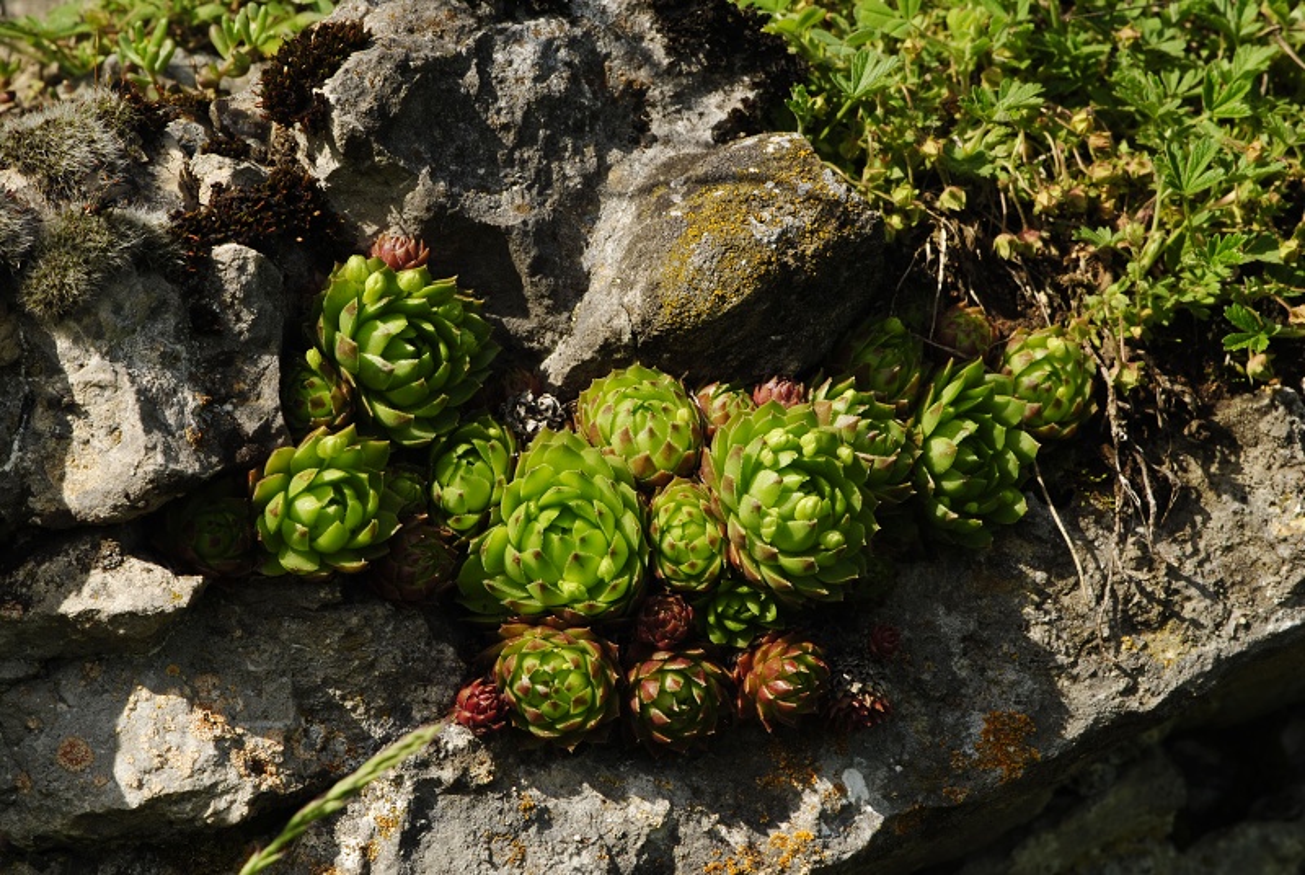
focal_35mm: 128
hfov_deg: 16.0
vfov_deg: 10.8
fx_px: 4629
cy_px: 438
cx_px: 652
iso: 100
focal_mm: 85
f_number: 11
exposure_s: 1/100
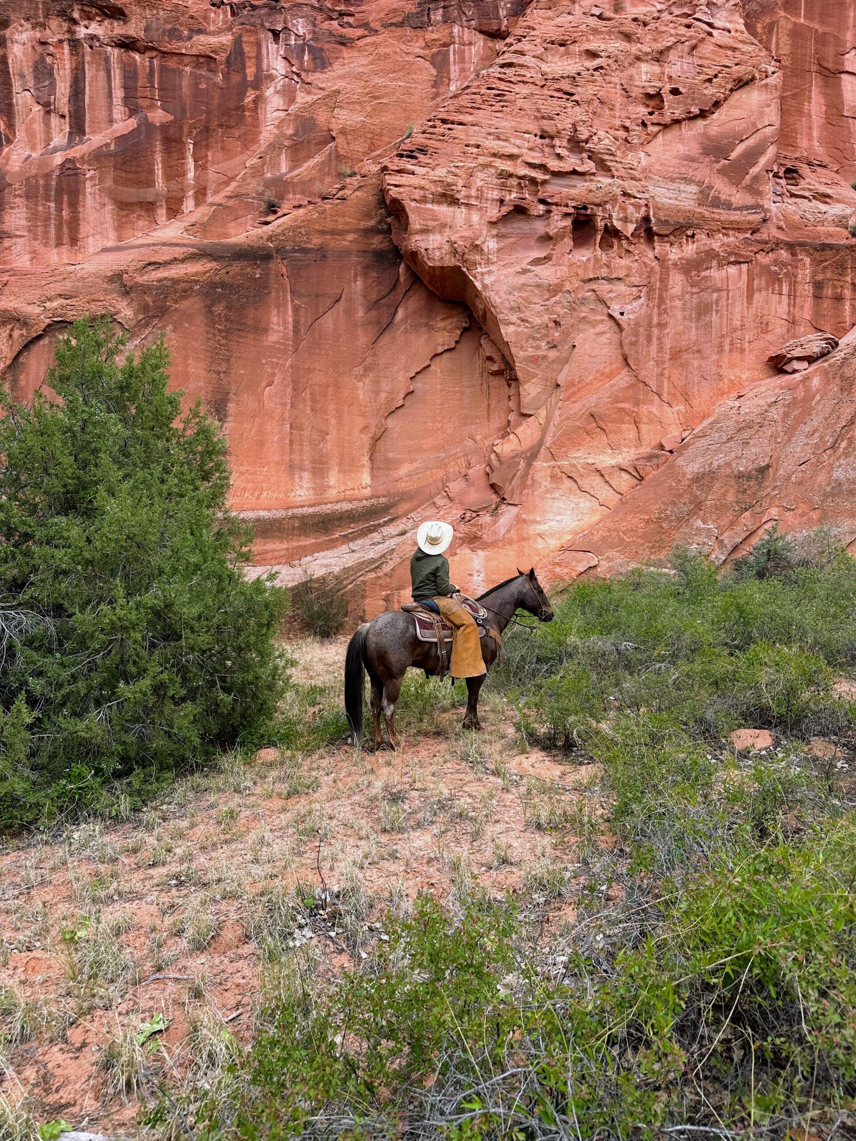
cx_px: 428
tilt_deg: +0.6
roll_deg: +3.3
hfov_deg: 56.8
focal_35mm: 24
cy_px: 570
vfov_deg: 71.6
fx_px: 791
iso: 80
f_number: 1.78
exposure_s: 1/910
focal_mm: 6.86
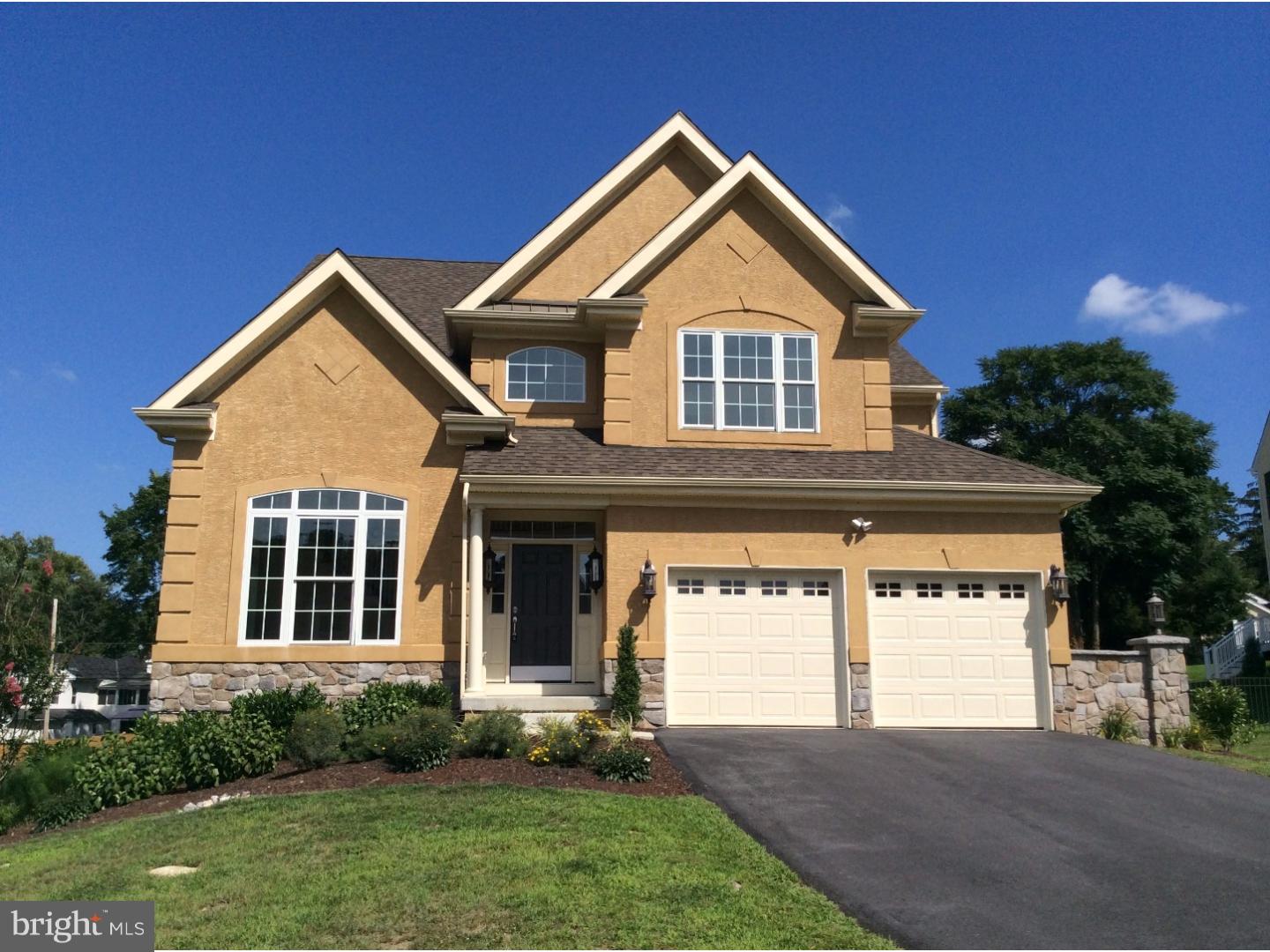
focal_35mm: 33
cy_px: 476
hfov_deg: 55.4
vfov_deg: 42.9
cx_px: 635
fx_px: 1211
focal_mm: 3.3
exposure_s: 1/2604
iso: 32
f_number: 2.4
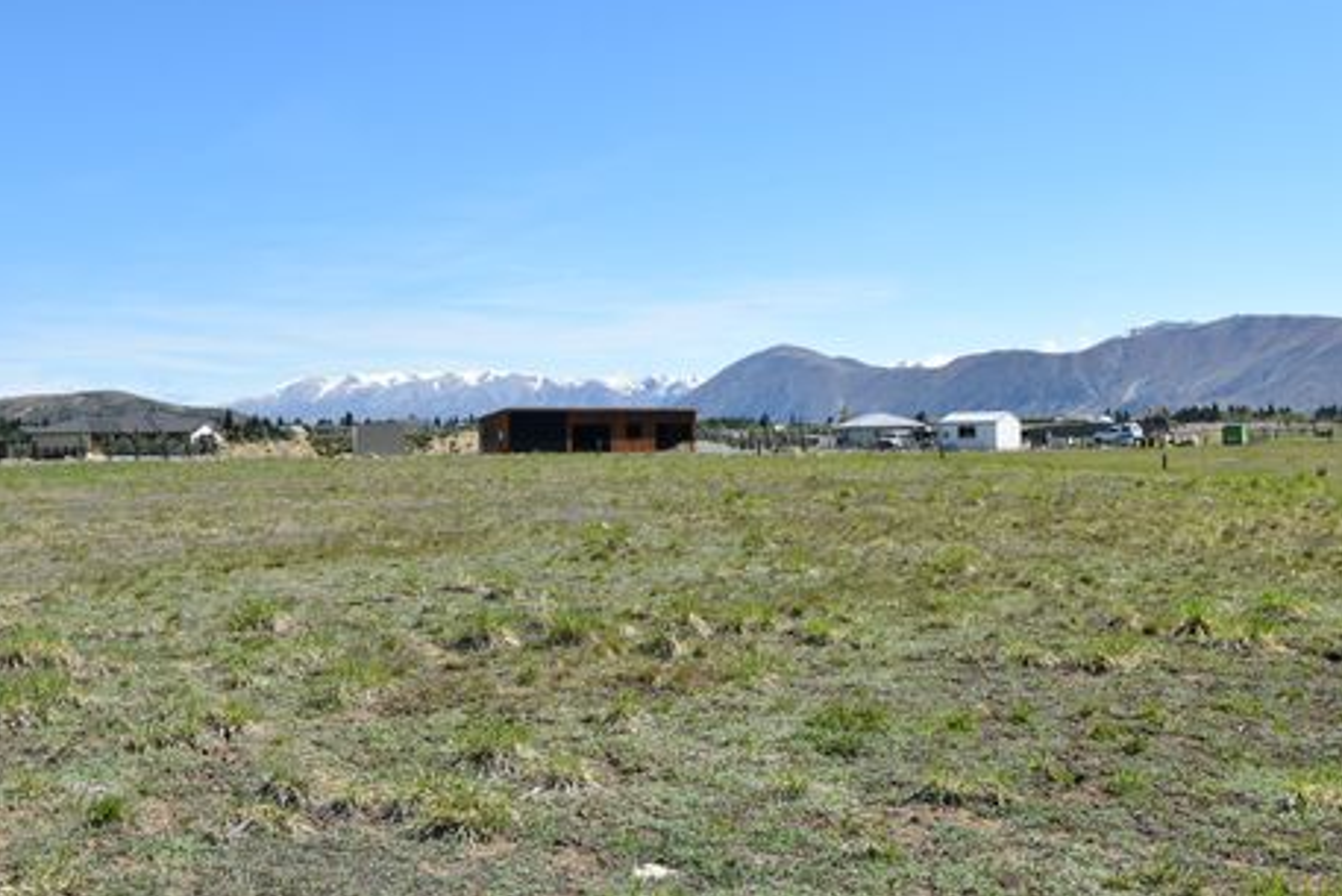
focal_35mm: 37
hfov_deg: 51.9
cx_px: 684
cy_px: 442
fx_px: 1380
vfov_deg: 36.0
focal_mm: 24
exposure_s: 1/400
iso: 200
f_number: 10
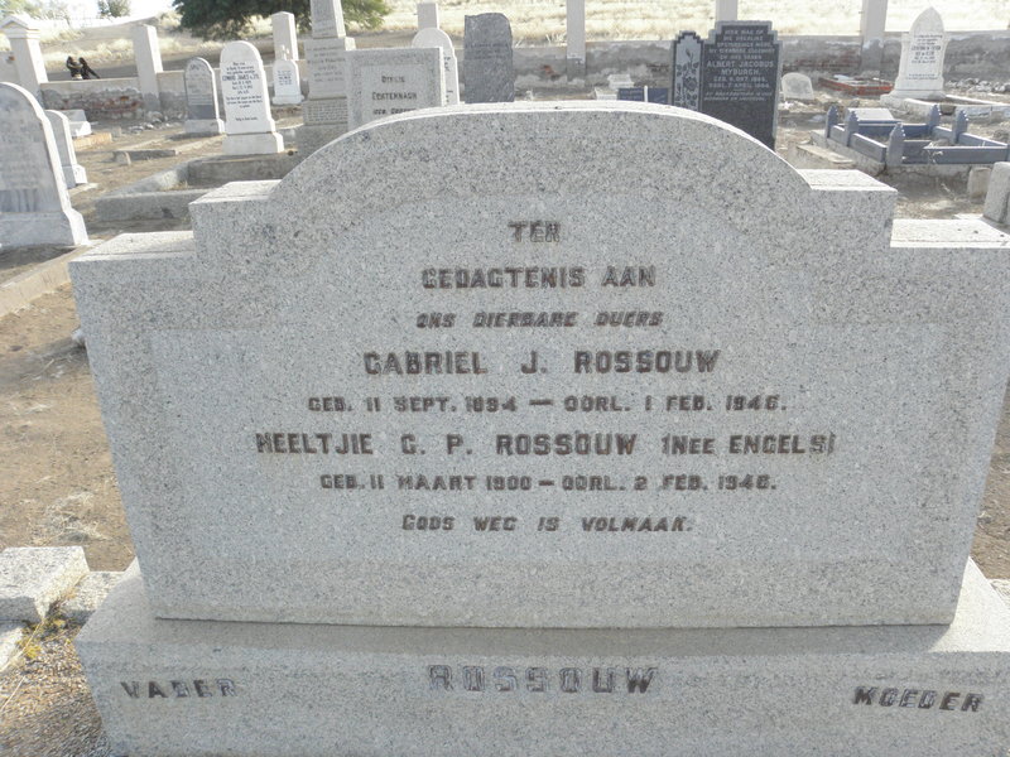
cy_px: 378
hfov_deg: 67.3
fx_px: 759
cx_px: 505
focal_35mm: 26
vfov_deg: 53.1
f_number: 6.3
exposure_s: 1/160
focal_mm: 4.6
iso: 200
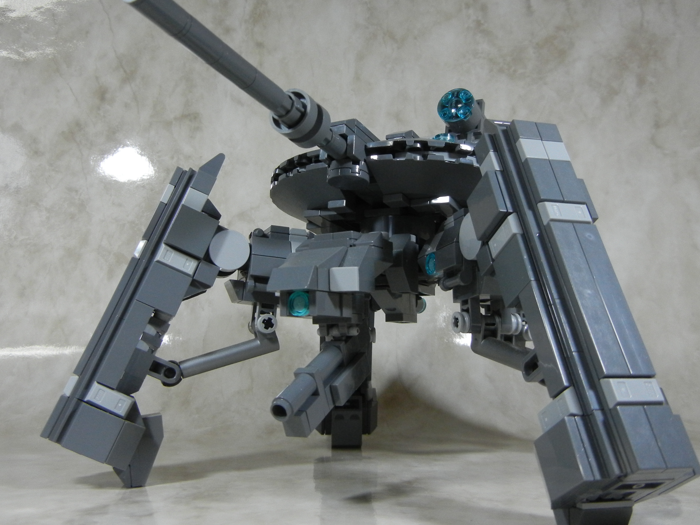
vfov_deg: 38.6
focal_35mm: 37
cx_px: 337
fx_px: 748
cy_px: 236
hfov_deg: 50.1
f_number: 3.5
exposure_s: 1/87.5
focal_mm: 5.4
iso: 400
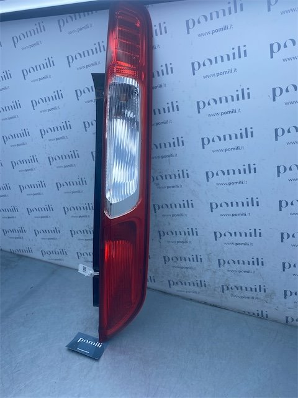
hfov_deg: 53.1
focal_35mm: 26
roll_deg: +2.0
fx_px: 298
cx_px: 149
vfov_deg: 67.3
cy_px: 199
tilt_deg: -23.3
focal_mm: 4.25
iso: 32
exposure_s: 1/1346
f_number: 1.8
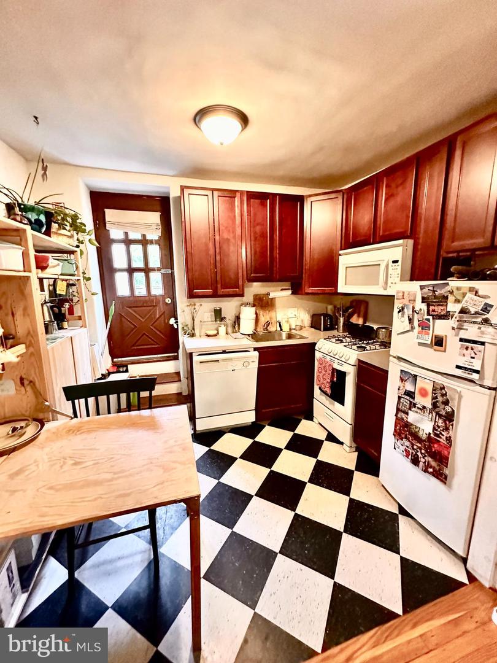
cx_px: 248
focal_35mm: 14
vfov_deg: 102.1
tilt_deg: -11.6
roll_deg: -2.0
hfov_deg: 85.7
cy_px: 332
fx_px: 268
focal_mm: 2.22
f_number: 2.2
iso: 1000
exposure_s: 1/60
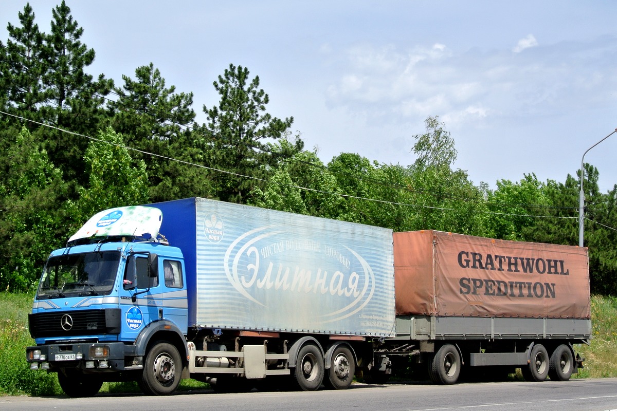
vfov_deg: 20.9
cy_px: 206
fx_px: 1114
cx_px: 308
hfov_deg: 31.0
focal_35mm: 65
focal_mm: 24.4
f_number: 5.3
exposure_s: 1/640
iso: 100
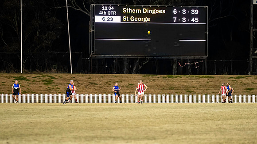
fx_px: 1372
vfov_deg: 6.0
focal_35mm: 201
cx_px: 139
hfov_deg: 10.7
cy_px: 75
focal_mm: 170
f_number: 2.8
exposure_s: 1/1250
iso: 3600
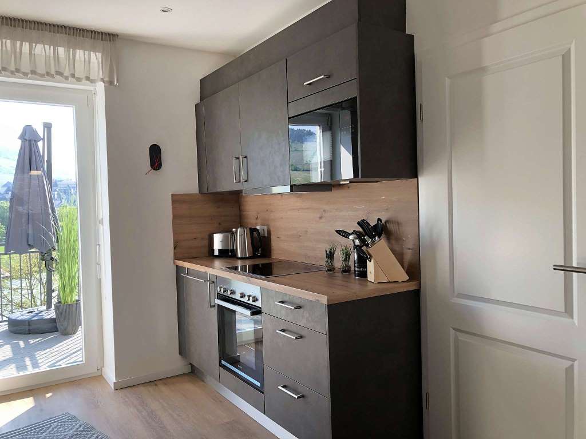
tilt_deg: -2.3
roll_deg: +1.4
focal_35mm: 28
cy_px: 220
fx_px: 474
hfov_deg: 63.4
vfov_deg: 49.7
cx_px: 293
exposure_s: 1/120
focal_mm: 3.99
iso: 40
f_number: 1.8
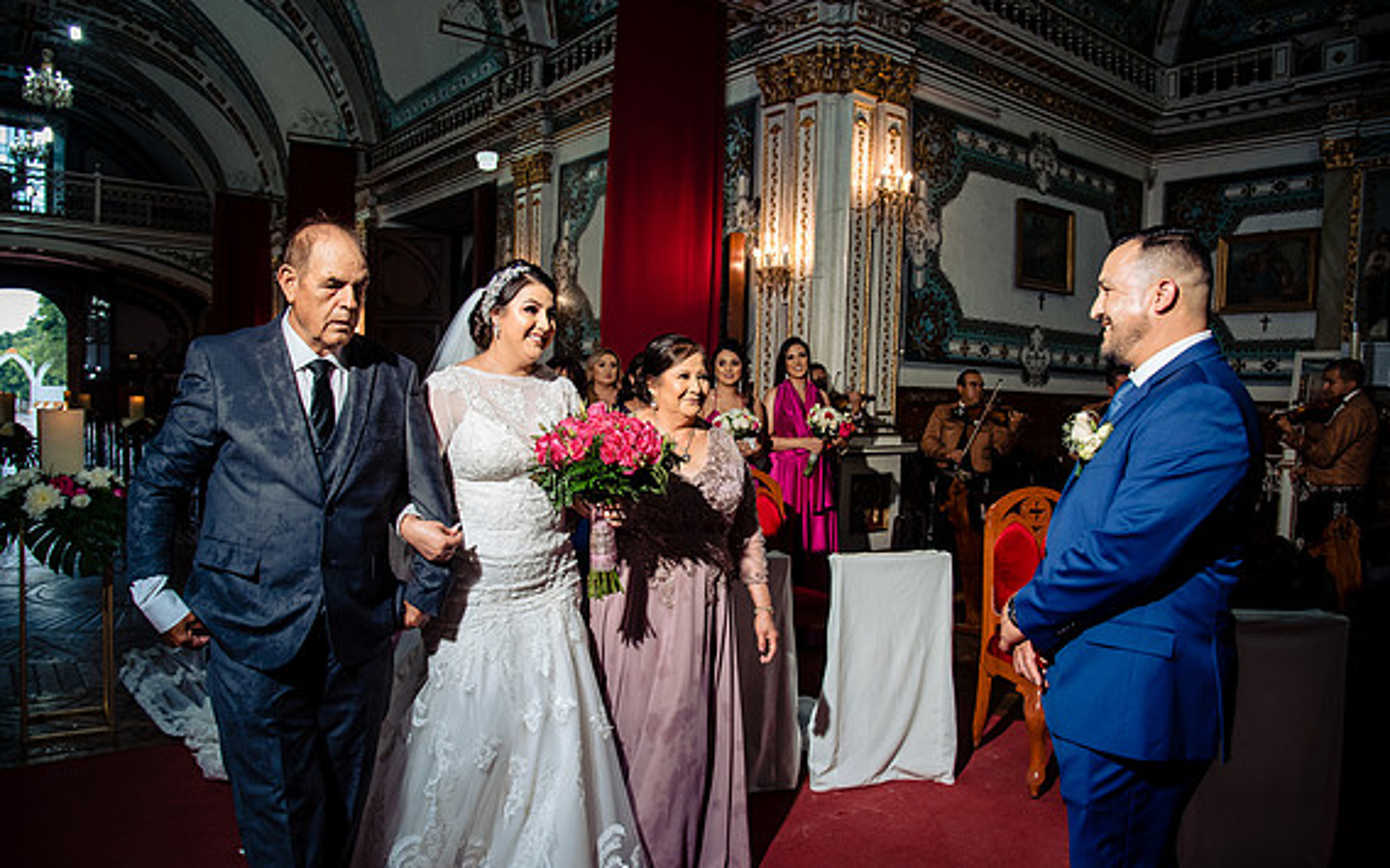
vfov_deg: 49.2
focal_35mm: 25
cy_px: 466
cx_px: 683
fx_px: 947
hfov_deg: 72.5
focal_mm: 24
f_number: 5.6
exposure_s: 1/160
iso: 1600
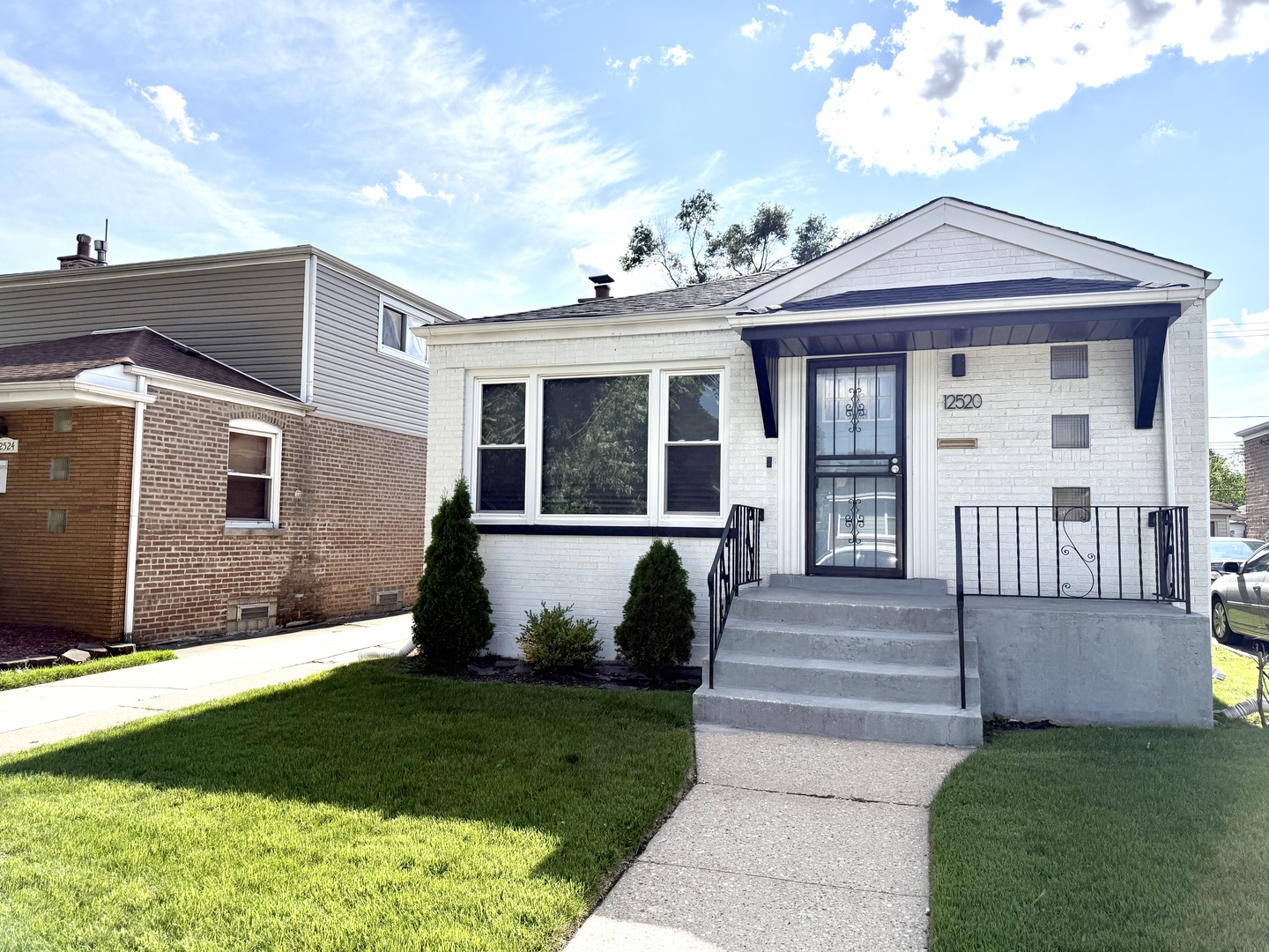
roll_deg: -0.5
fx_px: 880
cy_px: 476
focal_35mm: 24
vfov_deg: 56.8
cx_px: 634
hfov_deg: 71.6
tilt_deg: +3.3
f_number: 1.78
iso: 125
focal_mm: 6.76
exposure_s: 1/10309
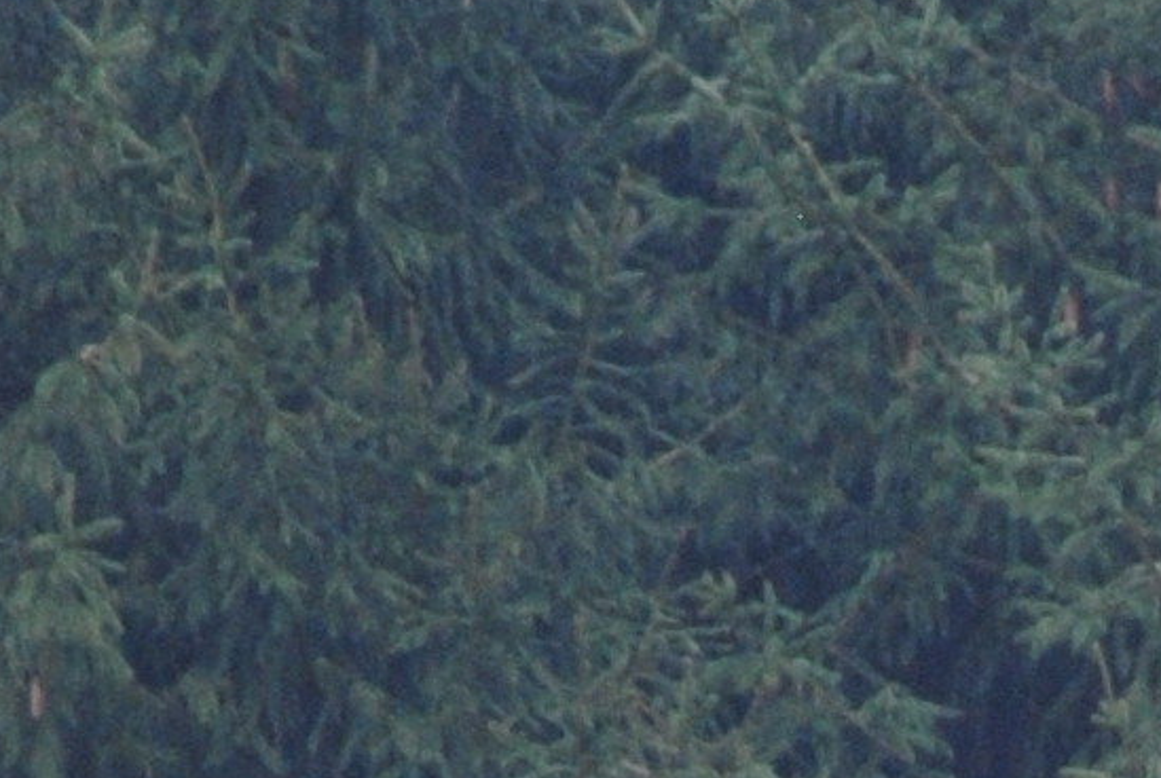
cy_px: 2442
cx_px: 1912
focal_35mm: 1111
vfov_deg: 1.2
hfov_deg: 1.9
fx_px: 35872
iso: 400
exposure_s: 1/25
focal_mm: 105
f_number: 5.6
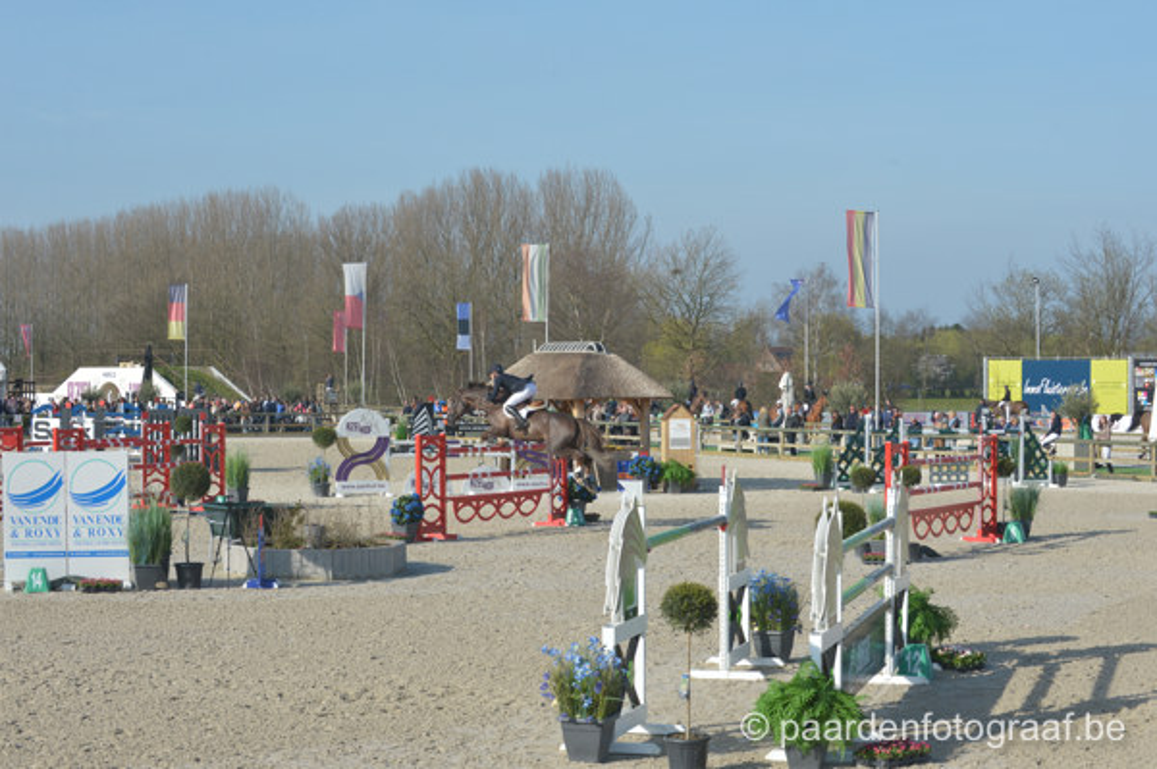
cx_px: 578
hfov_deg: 28.9
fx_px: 2248
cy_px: 384
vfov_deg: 19.4
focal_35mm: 70
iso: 250
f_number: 10
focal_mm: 70
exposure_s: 1/400
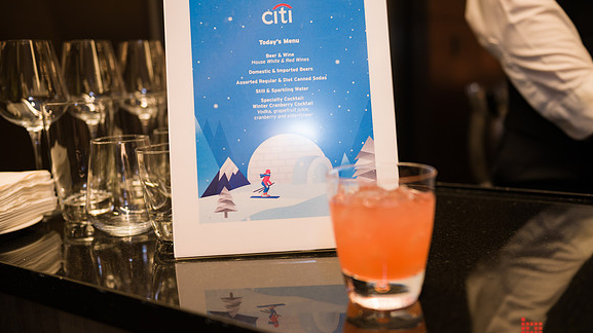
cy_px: 173
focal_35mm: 40
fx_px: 629
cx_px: 296
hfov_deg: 50.5
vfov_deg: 29.7
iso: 400
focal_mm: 38
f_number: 3.2
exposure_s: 1/200
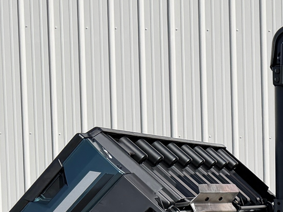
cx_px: 519
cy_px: 313
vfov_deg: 11.6
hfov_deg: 14.1
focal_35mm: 123
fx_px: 1005
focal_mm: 6.76
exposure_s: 1/3759
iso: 80
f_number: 1.78
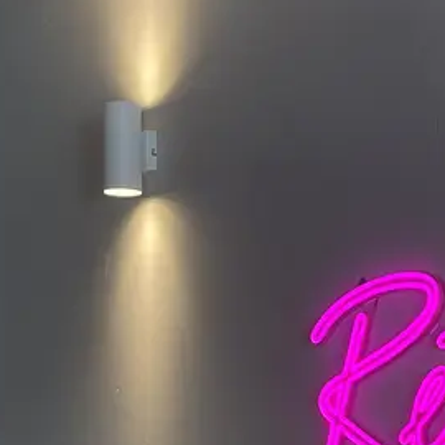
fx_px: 1978
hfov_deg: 12.7
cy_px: 639
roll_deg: -2.1
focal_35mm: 136
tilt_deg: -1.8
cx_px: 440
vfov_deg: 12.3
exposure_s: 1/100
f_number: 1.6
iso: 64
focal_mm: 5.1
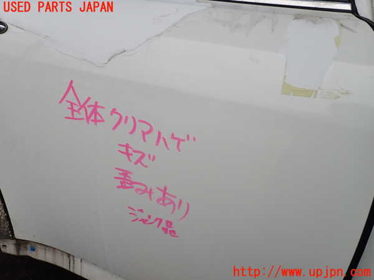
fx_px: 270
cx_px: 187
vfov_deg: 54.9
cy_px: 140
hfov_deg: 69.4
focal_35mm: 25
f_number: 2.8
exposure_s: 1/400
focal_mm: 4.5
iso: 100
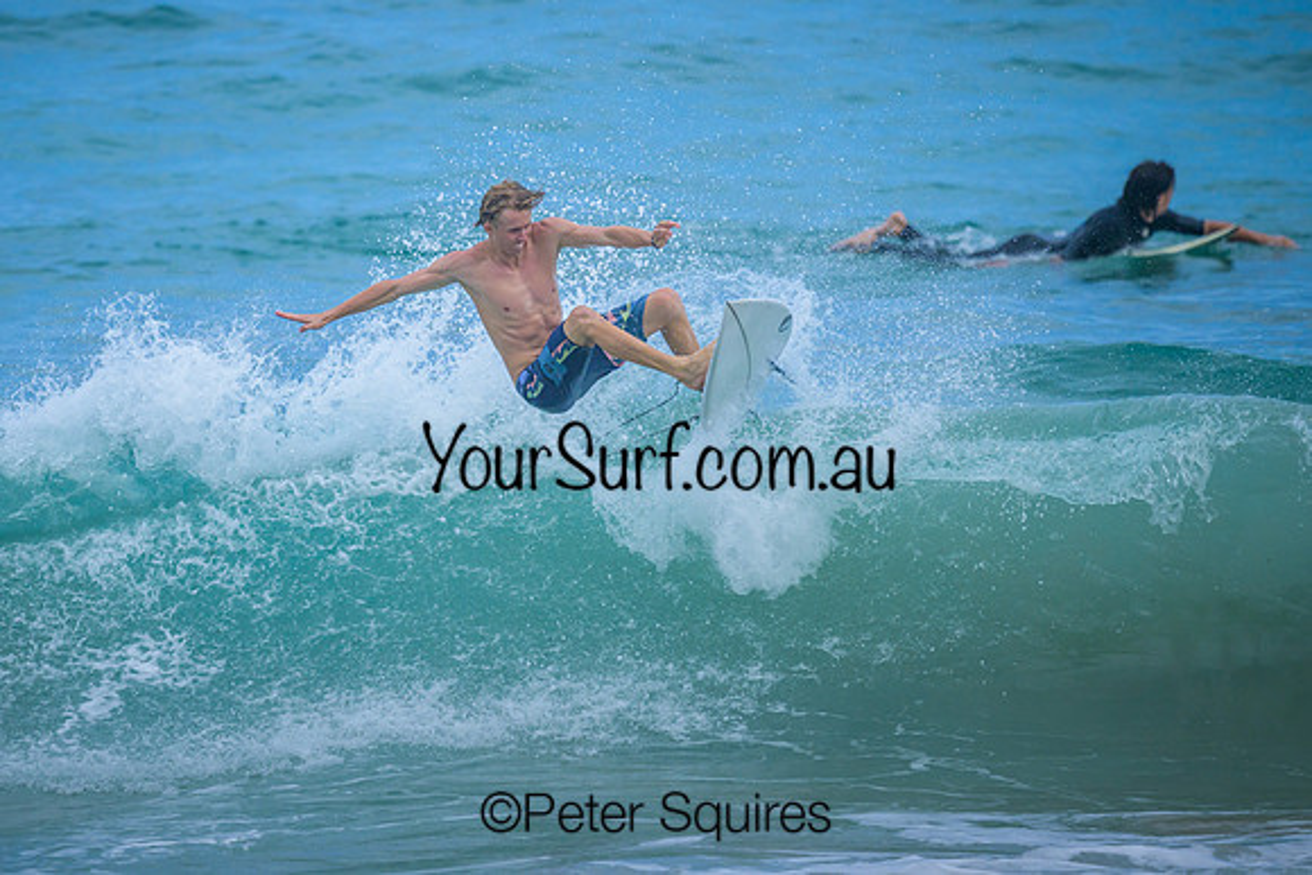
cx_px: 551
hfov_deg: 1.9
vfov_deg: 1.3
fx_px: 40062
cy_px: 274
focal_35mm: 1099
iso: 500
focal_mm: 800
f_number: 6.3
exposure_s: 1/3200
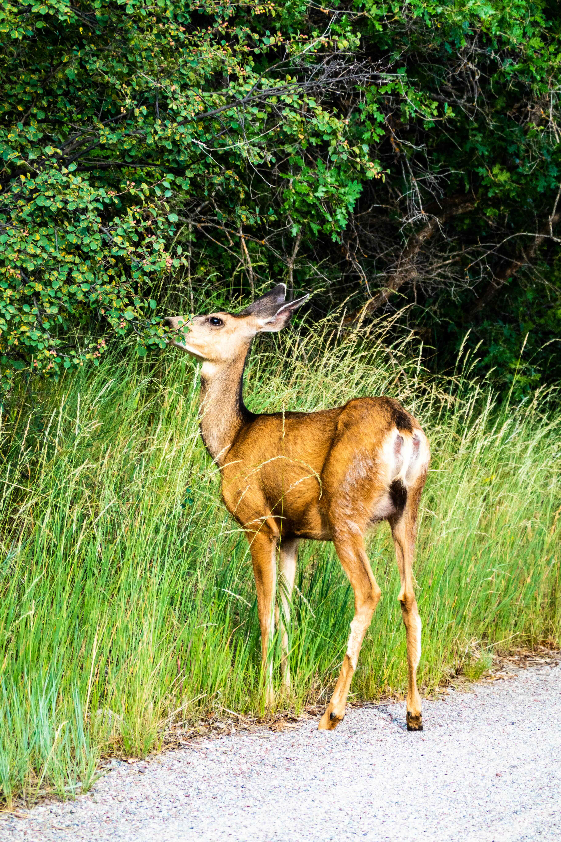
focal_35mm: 200
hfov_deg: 6.9
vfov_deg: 10.3
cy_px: 421
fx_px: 4675
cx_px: 280
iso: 250
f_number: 4.5
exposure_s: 1/500
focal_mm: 72
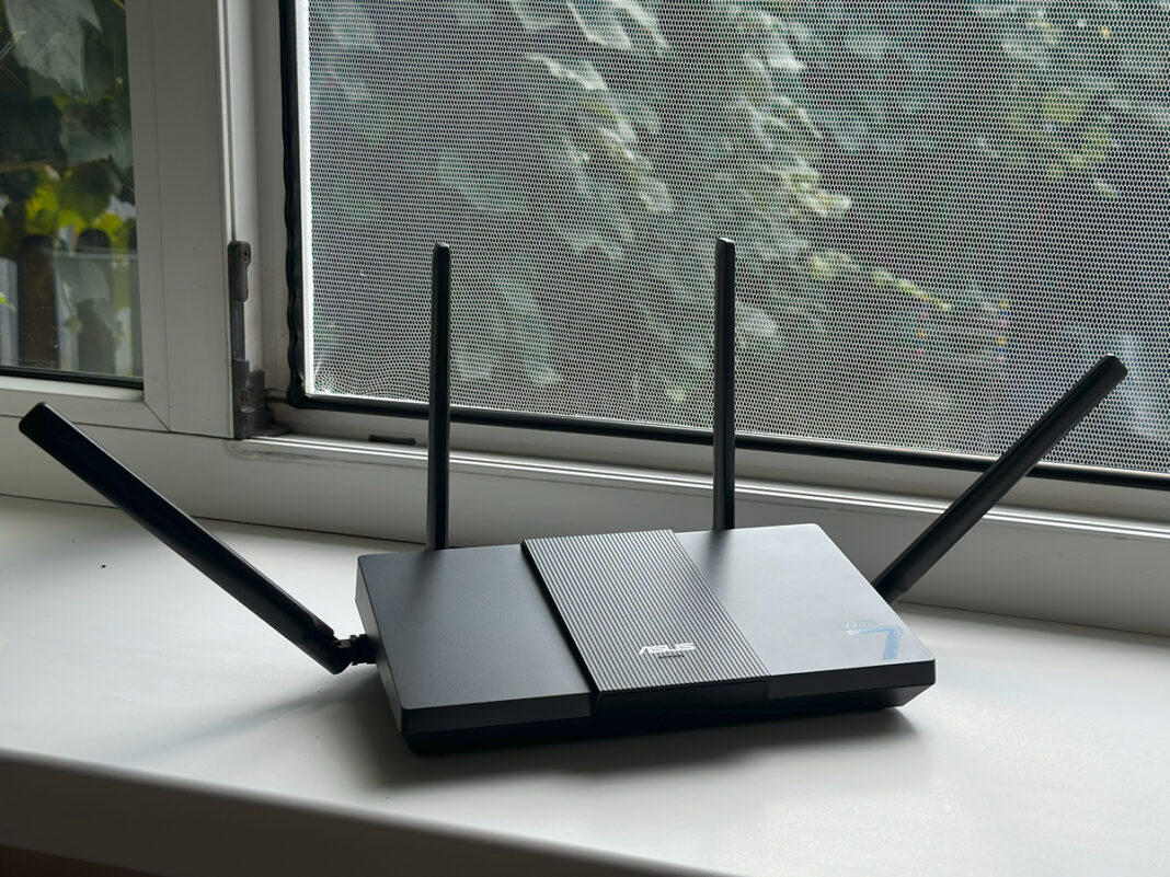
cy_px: 438
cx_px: 585
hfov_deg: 39.7
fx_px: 1622
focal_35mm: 48
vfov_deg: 30.3
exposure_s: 1/1199
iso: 80
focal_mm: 6.86
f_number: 1.78
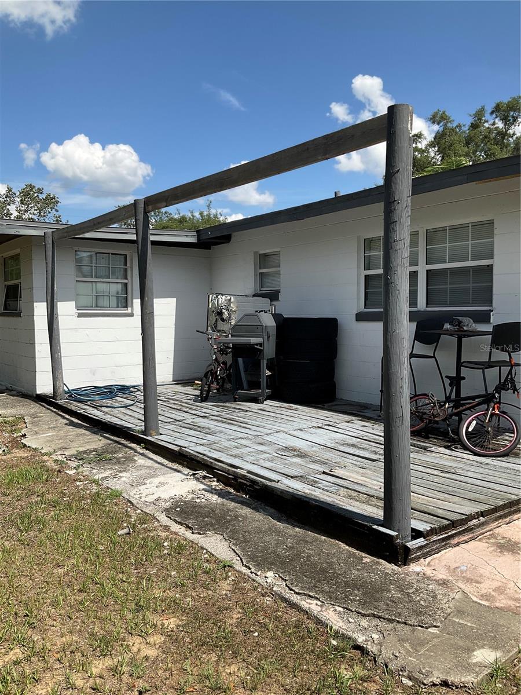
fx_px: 582
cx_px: 260
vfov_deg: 61.7
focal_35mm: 29
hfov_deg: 48.2
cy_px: 348
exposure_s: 1/1984
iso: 16
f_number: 1.8
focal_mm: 3
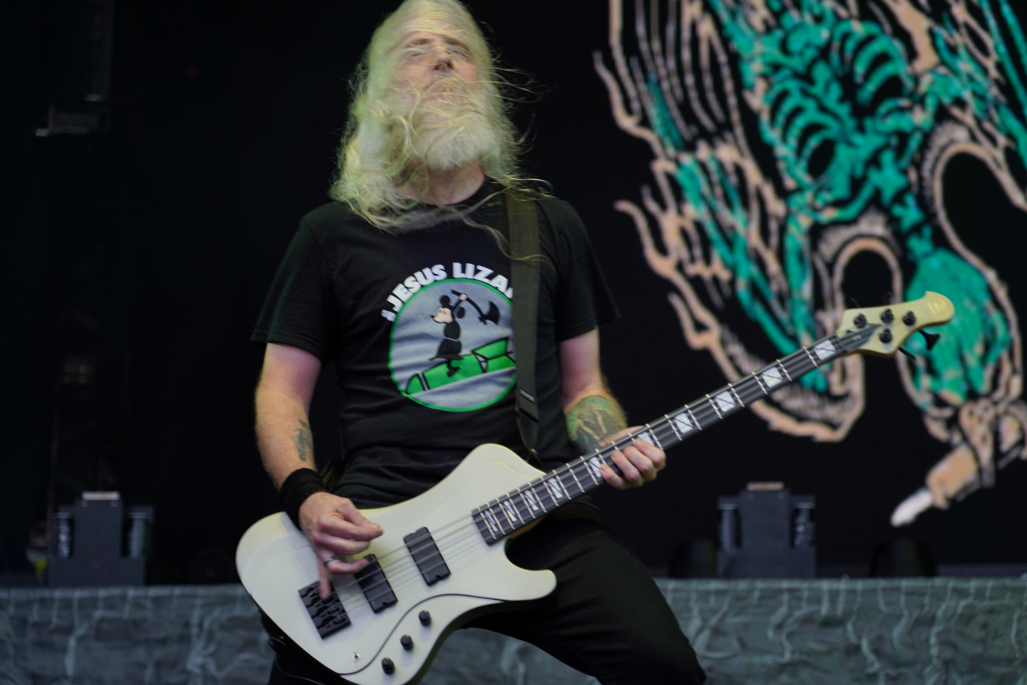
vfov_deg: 13.0
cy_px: 342
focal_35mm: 105
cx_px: 514
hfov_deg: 19.5
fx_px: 2995
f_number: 4
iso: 160
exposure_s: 1/125
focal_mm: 105
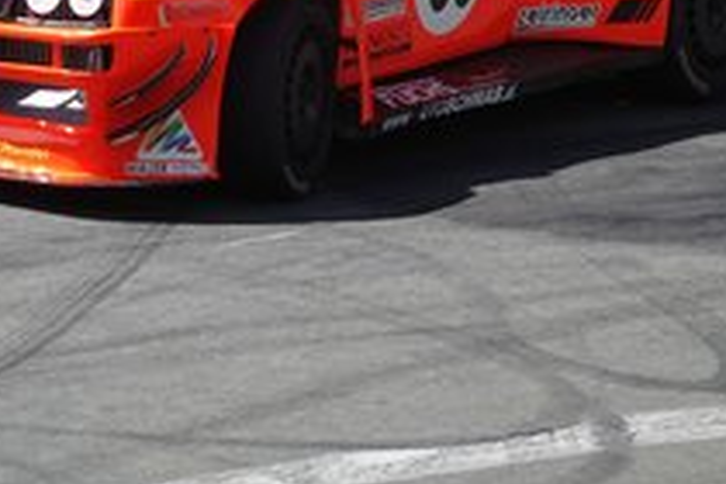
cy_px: 21
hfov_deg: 2.9
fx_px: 14277
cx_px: 197
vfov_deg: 1.9
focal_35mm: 708
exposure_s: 1/800
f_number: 4
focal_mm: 120.91
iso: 100
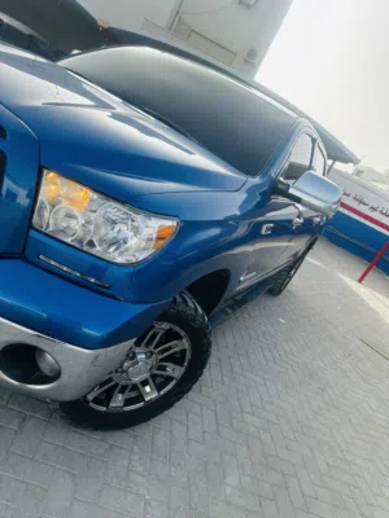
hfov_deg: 56.8
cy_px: 259
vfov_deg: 71.6
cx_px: 194
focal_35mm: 24
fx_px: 360
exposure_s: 1/2028
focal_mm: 6.86
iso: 80
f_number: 1.78
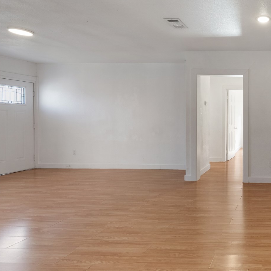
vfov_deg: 65.0
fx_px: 213
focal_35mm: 24
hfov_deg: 52.3
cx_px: 268
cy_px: 127
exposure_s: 1/20
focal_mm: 12
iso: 500
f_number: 9
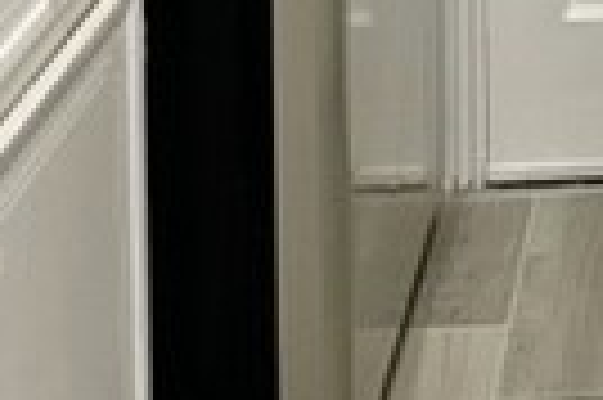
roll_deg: +0.4
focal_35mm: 129
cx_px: 900
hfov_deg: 14.8
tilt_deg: -4.7
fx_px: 2158
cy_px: -656
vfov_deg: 9.2
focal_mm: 4.2
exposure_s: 1/60
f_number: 1.6
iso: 125
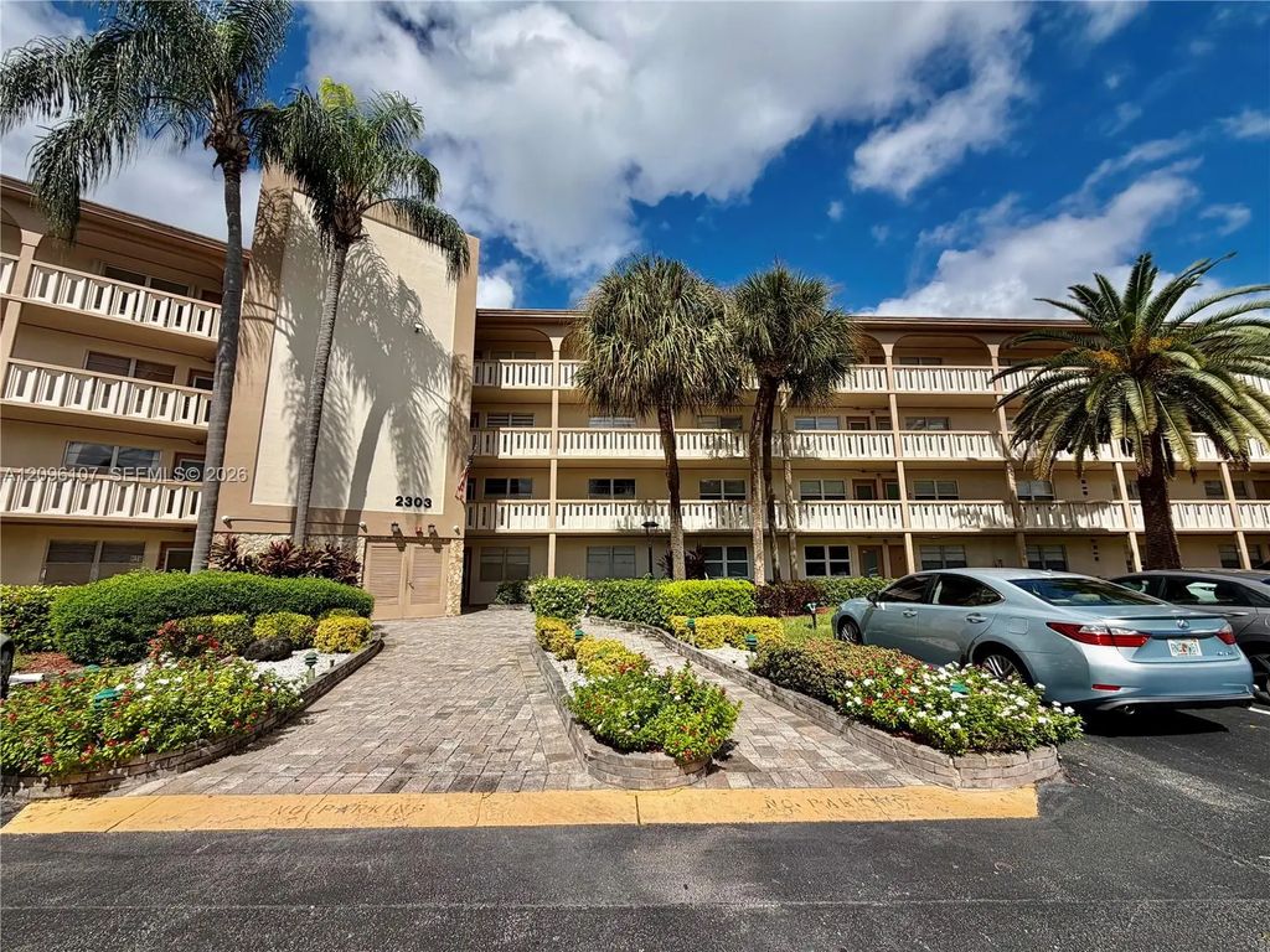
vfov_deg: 85.7
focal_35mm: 14
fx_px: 514
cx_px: 635
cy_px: 476
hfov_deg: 102.1
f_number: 2.2
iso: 20
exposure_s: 1/1189
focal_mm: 2.22
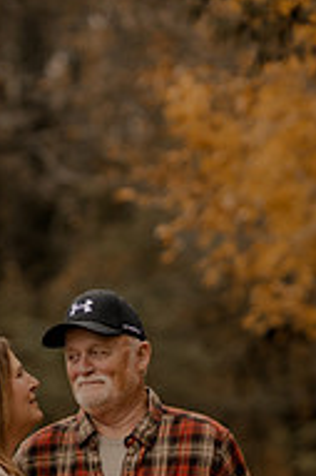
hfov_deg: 4.6
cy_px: 406
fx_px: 3957
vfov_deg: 6.9
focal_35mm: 300
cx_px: 42
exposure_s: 1/2500
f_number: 1.8
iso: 250
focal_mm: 85
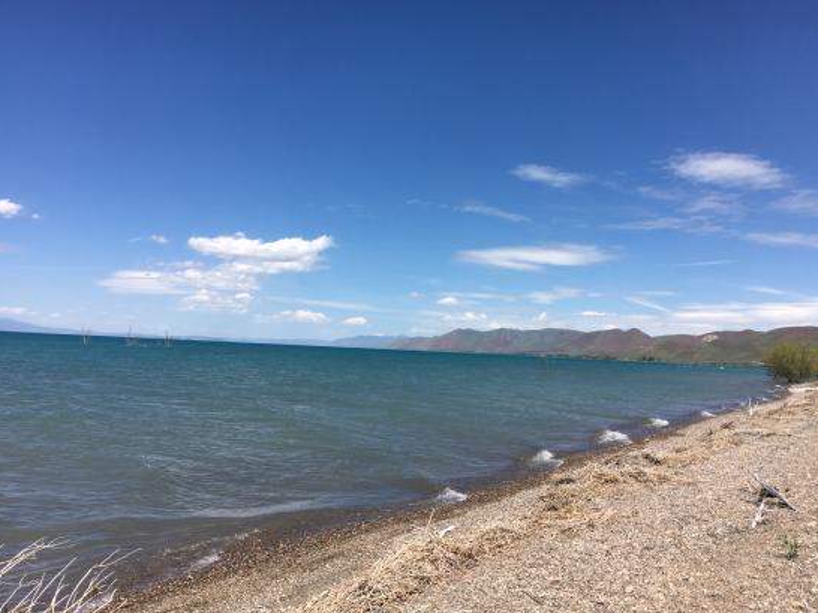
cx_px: 427
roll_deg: -3.0
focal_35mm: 34
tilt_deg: -0.4
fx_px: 803
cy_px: 336
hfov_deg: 54.0
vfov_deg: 41.7
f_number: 2.2
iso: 25
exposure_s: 1/2564
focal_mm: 4.15
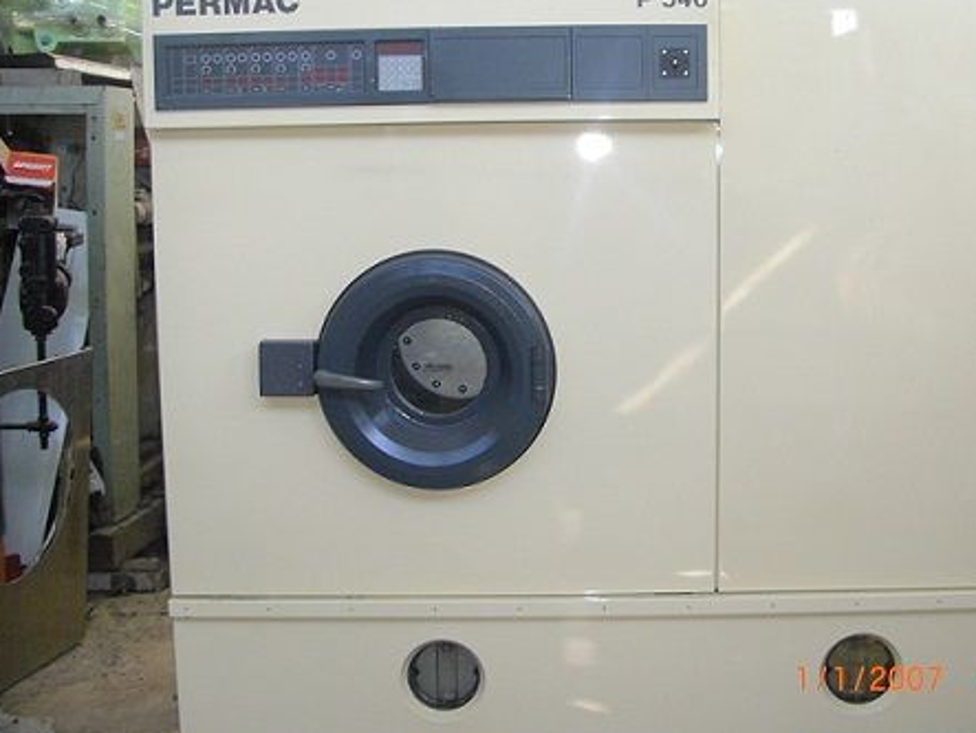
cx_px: 575
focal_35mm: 46
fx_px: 1298
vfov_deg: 31.5
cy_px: 327
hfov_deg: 41.1
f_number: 3.4
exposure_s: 1/80
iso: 200
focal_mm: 6.3
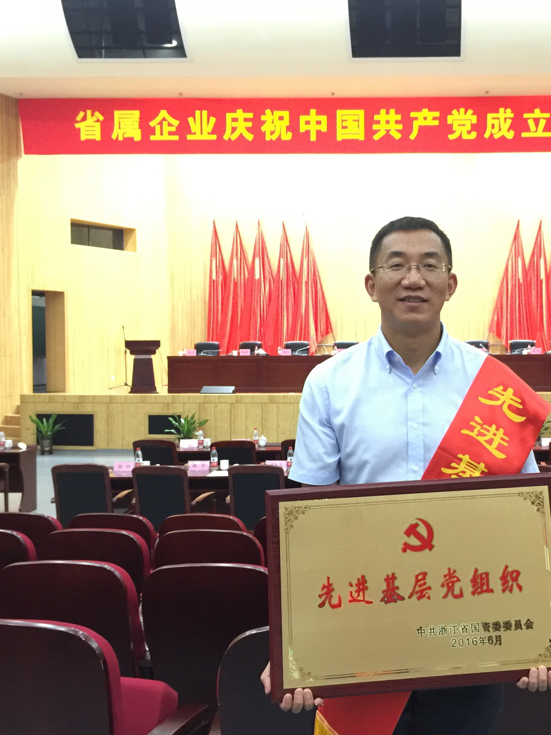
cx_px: 406
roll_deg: -0.8
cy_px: 369
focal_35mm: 39
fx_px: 828
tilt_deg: -2.6
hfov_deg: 36.1
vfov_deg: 47.9
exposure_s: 1/8
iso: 160
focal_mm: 4.15
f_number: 2.2
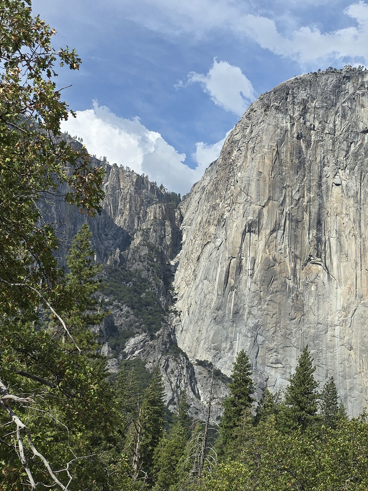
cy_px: 314
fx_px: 822
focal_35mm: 58
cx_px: 324
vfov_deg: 33.0
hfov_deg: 24.6
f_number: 1.7
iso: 12
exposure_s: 1/1250
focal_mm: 6.3
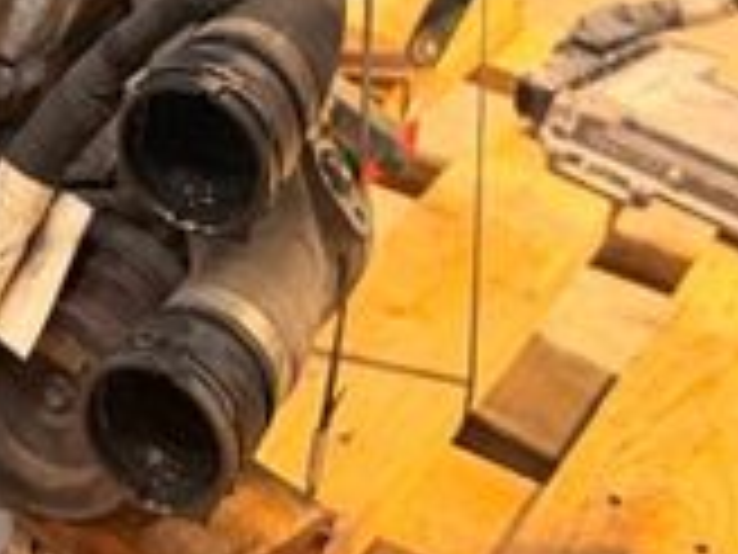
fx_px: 1876
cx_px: -45
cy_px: -396
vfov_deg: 14.9
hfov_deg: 21.3
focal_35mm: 88
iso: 800
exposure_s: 1/45
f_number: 1.78
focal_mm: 6.76
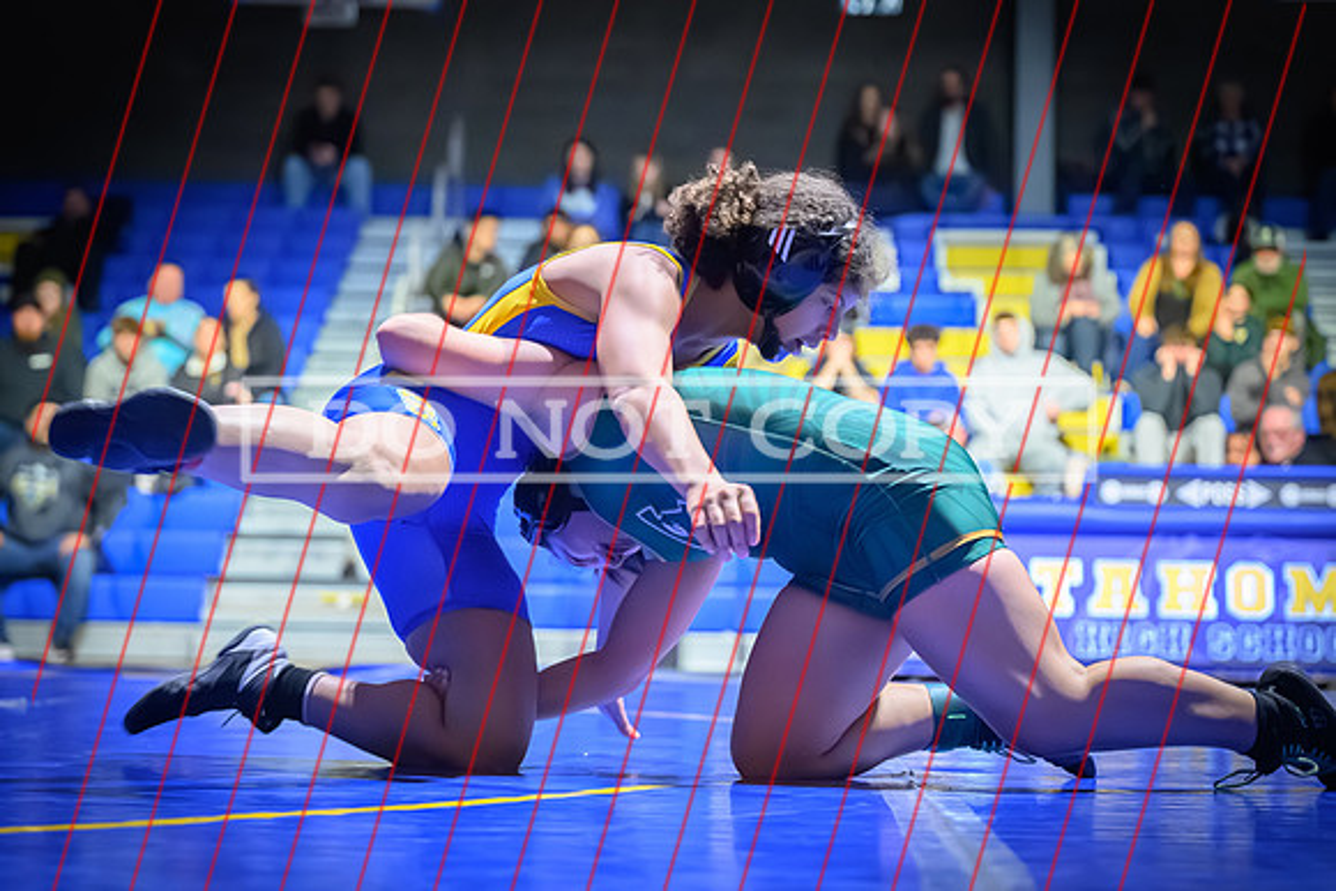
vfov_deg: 14.8
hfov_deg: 22.0
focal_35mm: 93
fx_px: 3436
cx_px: 660
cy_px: 336
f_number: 2.8
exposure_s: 1/500
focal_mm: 70
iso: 10000
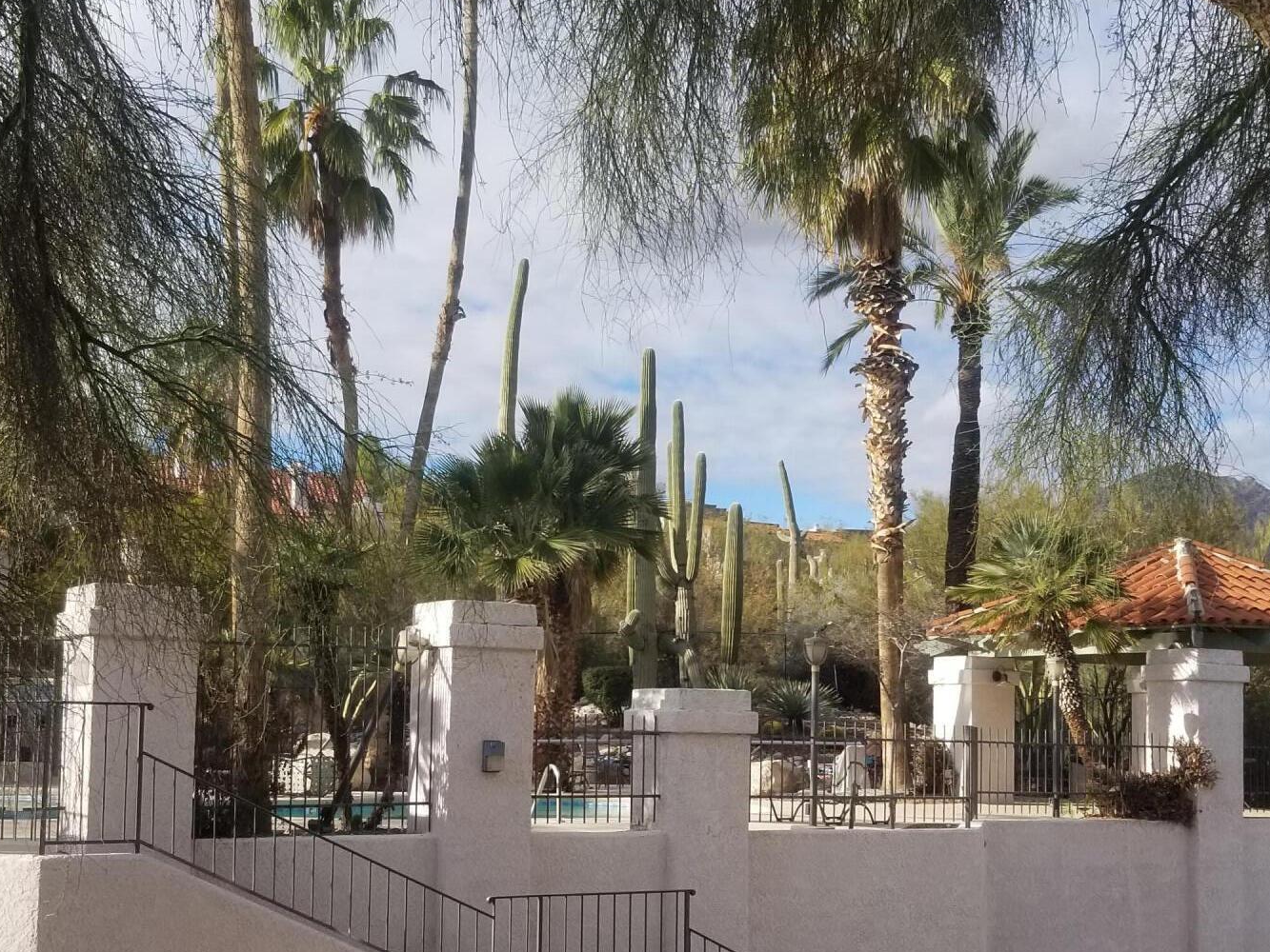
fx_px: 1431
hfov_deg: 47.8
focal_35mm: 39
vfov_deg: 36.7
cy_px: 583
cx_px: 575
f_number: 1.7
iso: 50
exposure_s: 1/1681
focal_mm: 4.25
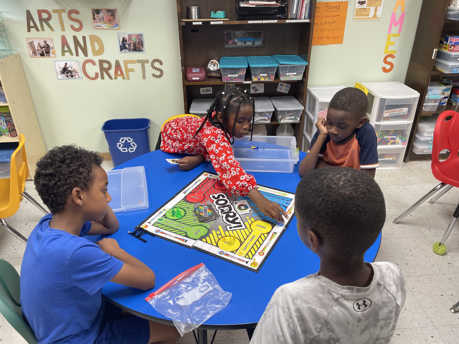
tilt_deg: -29.4
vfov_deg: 53.1
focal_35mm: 26
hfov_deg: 67.3
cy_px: 172
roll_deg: +0.7
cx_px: 230
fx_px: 345
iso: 80
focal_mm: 4.2
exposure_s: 1/60
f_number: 1.6
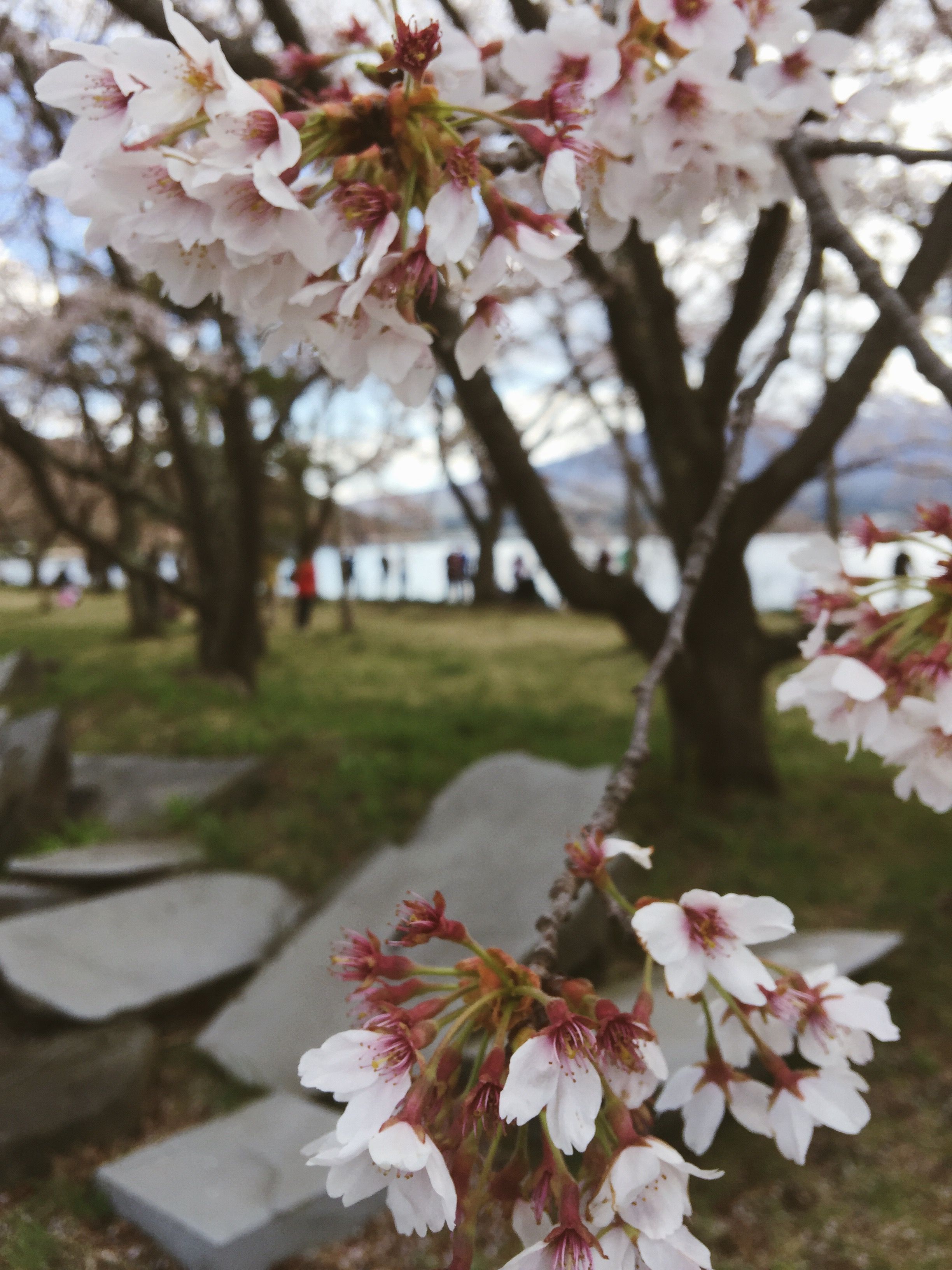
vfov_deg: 61.7
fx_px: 1063
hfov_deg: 48.2
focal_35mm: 29
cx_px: 476
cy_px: 635
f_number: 2.2
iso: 32
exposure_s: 1/549
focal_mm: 4.15
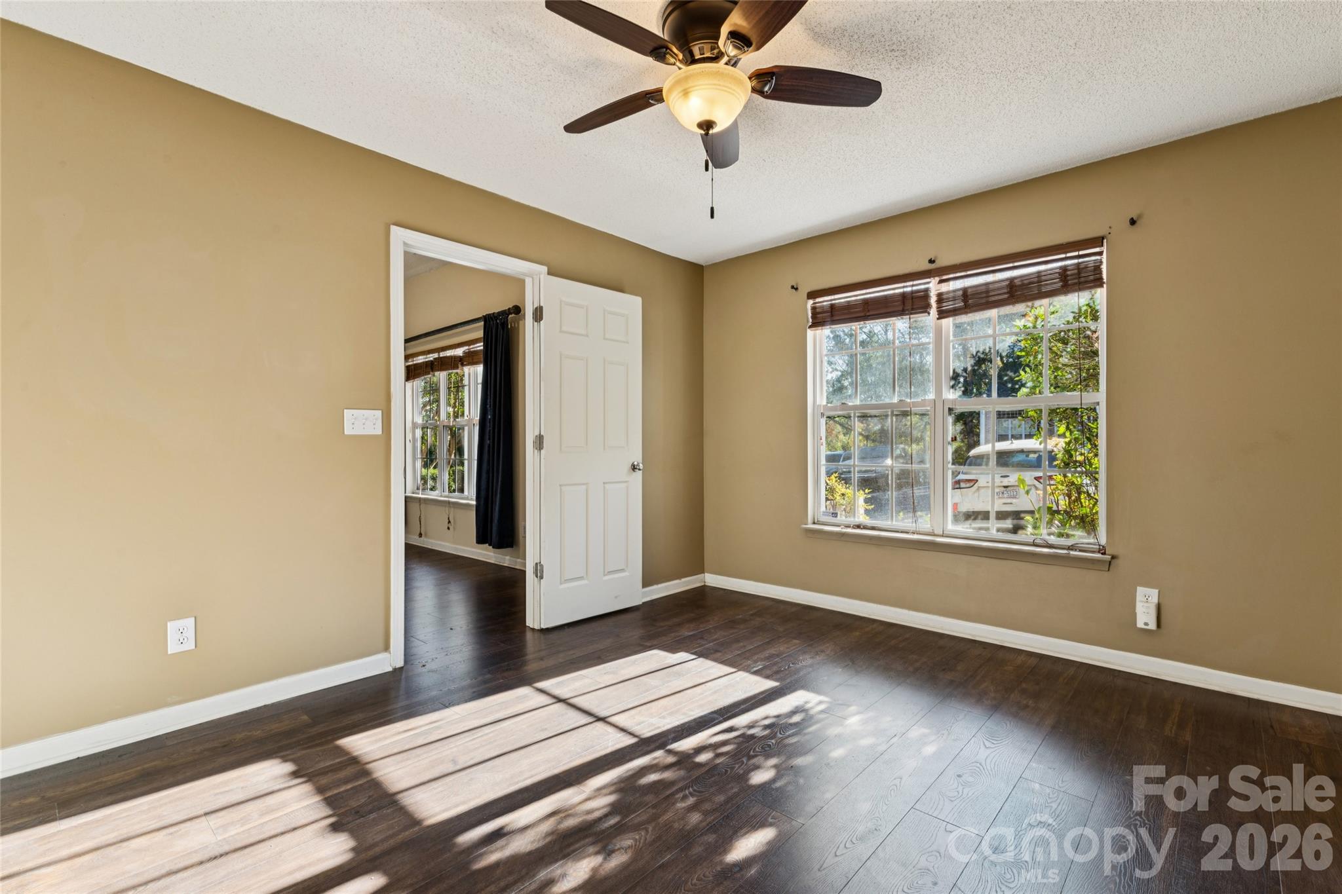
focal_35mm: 16
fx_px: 596
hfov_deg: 96.7
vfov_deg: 73.7
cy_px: 447
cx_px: 671
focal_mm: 16
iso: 100
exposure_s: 1/6
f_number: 13
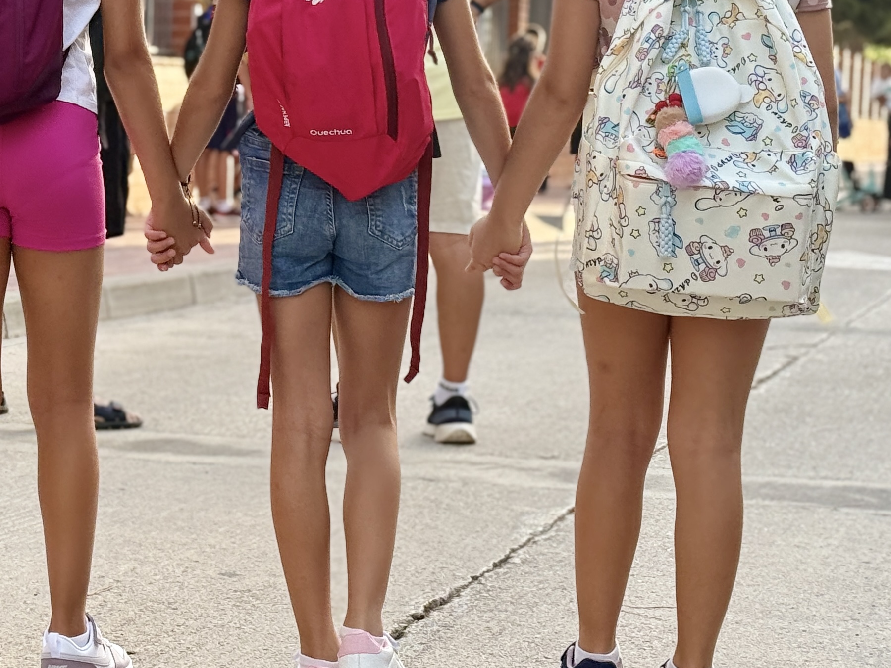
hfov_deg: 20.6
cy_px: 167
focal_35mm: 95
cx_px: 271
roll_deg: -0.9
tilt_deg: +0.8
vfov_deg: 15.5
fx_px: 2445
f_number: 1.78
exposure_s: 1/699
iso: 80
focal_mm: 6.76
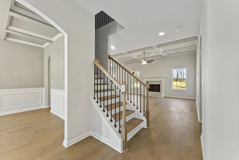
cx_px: 120
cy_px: 80
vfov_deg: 81.3
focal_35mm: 14
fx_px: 93
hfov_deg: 104.2
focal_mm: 14
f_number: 7.1
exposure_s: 1/10
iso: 400
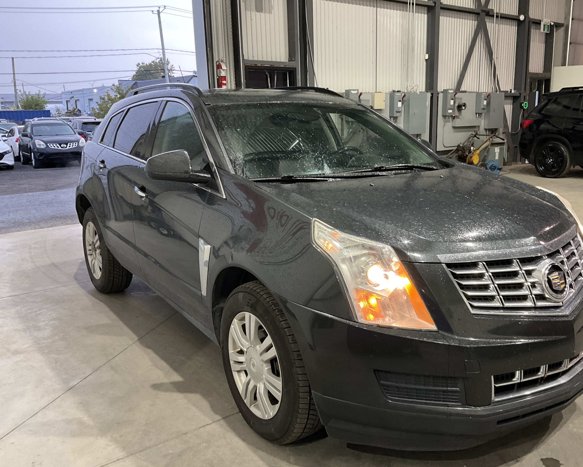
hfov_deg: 54.0
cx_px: 332
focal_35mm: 33
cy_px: 243
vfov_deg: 44.5
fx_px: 569
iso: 125
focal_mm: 3
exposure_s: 1/60
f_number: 1.8
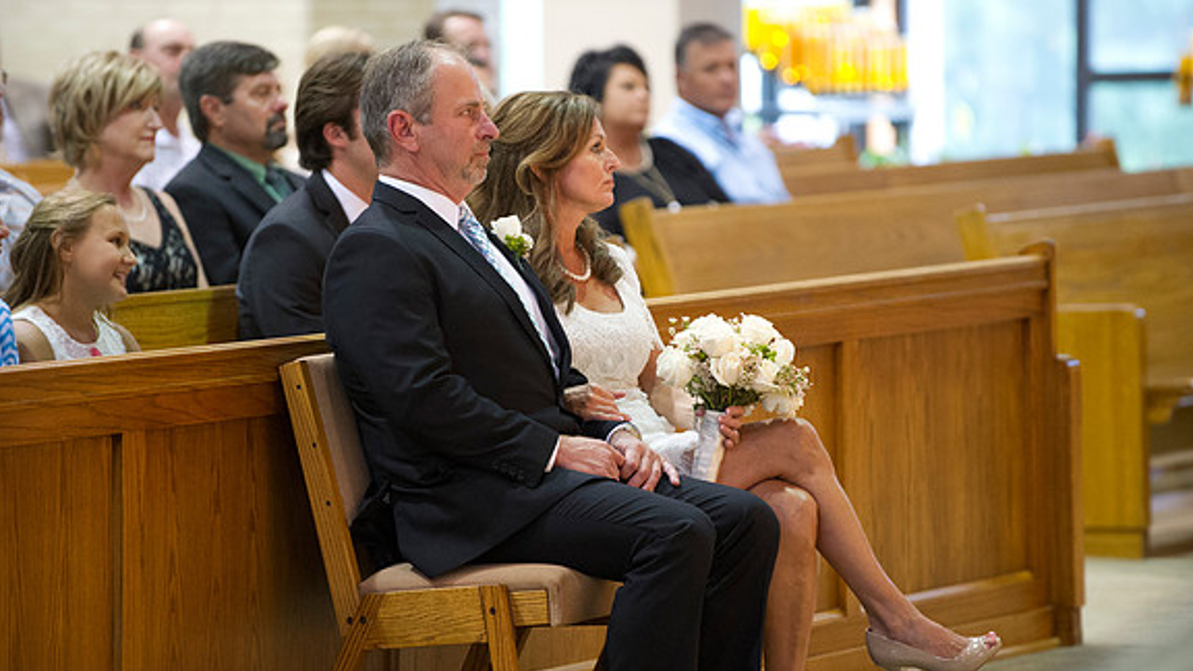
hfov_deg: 10.2
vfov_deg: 5.8
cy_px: 377
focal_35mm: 211
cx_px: 594
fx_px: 6675
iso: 5000
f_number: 3.2
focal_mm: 200
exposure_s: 1/60
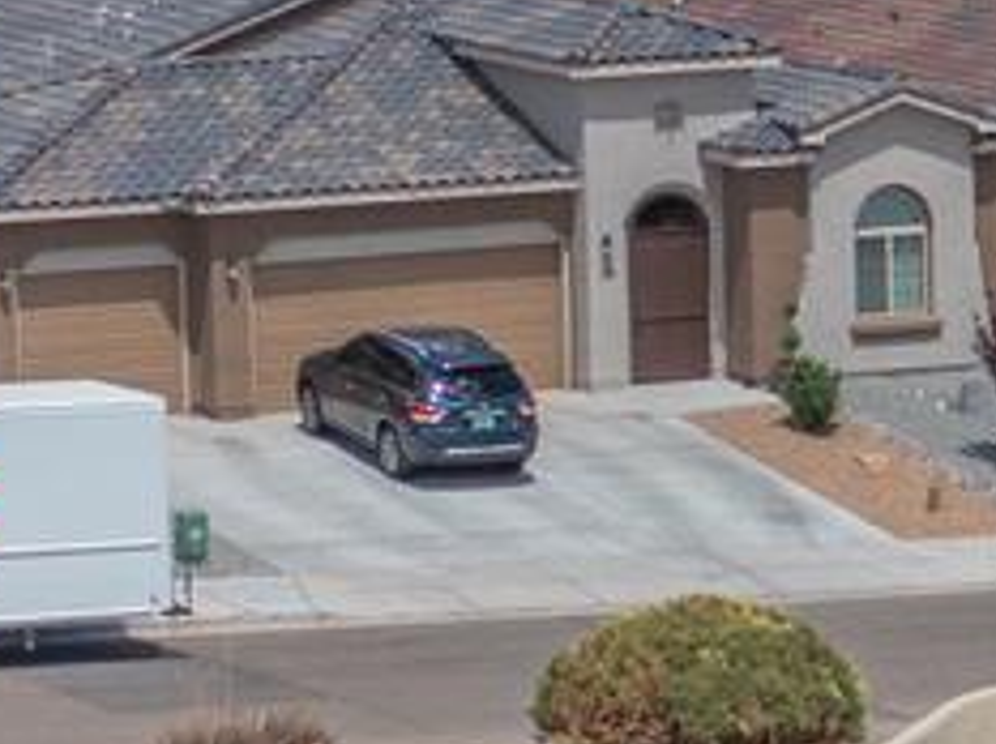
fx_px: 6809
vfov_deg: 6.2
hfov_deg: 8.1
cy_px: 945
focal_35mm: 237
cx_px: 1714
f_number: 3.2
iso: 100
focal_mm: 10.26
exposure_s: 1/2000
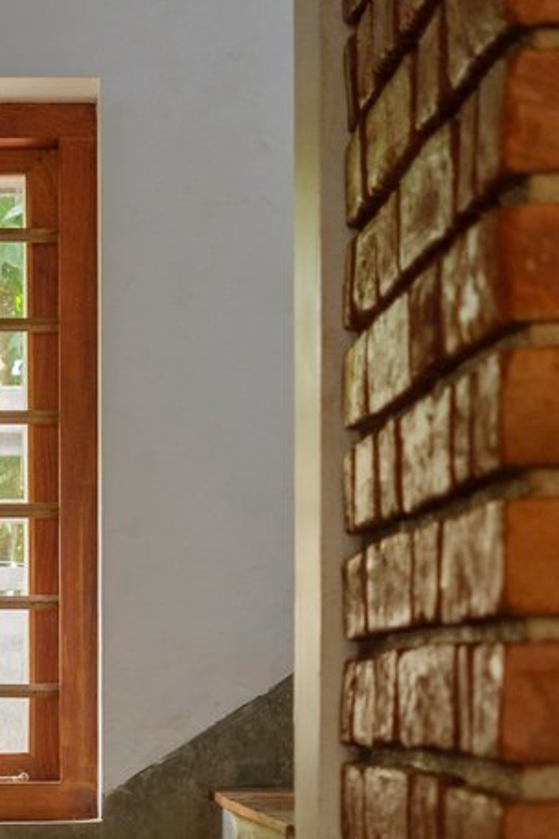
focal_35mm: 108
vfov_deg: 18.2
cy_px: 929
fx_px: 2515
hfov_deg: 12.4
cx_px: -116
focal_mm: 27
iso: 400
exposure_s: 1/30
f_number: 2.8
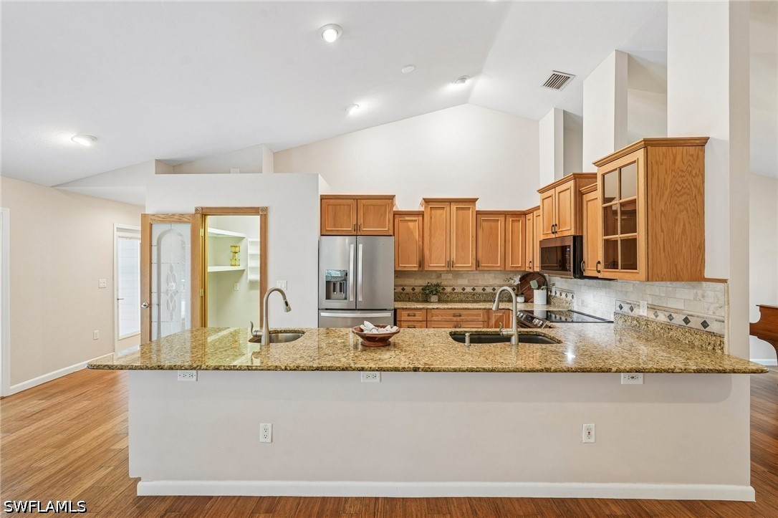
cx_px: 389
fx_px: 356
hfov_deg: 95.0
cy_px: 259
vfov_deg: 72.0
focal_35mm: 16
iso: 400
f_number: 8
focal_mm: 16.5
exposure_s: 1/10
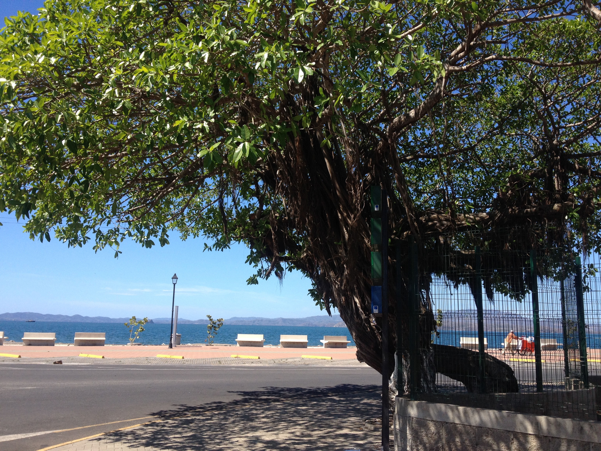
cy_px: 226
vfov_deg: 40.7
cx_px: 300
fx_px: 608
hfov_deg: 52.6
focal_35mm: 35
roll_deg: -0.8
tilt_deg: +7.7
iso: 50
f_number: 2.4
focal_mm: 4.28
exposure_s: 1/1227
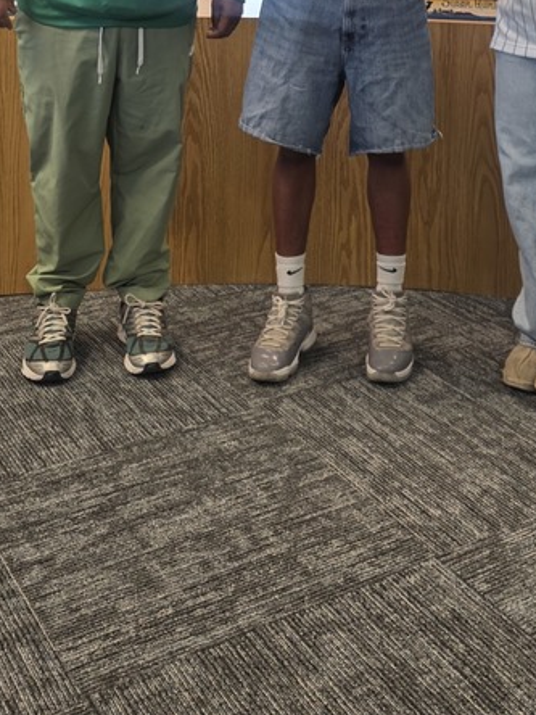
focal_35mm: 53
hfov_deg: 27.4
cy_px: -87
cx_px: 354
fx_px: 1094
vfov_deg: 31.7
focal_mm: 6.3
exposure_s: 1/61
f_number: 1.7
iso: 50
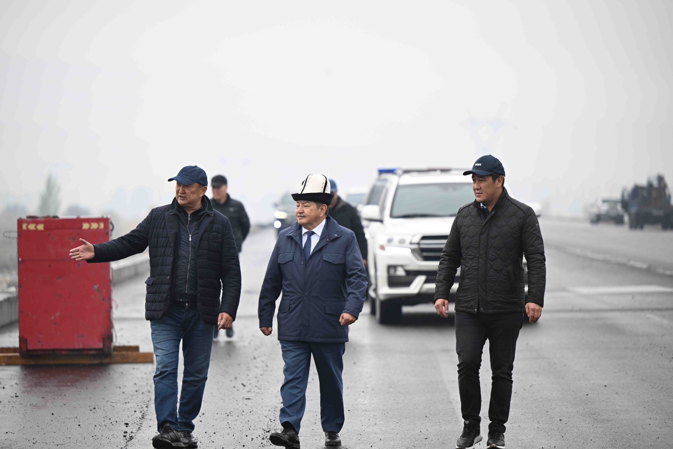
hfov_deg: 13.7
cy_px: 224
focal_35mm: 150
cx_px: 336
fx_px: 2804
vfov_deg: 9.1
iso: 200
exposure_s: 1/400
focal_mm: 150
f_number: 2.8
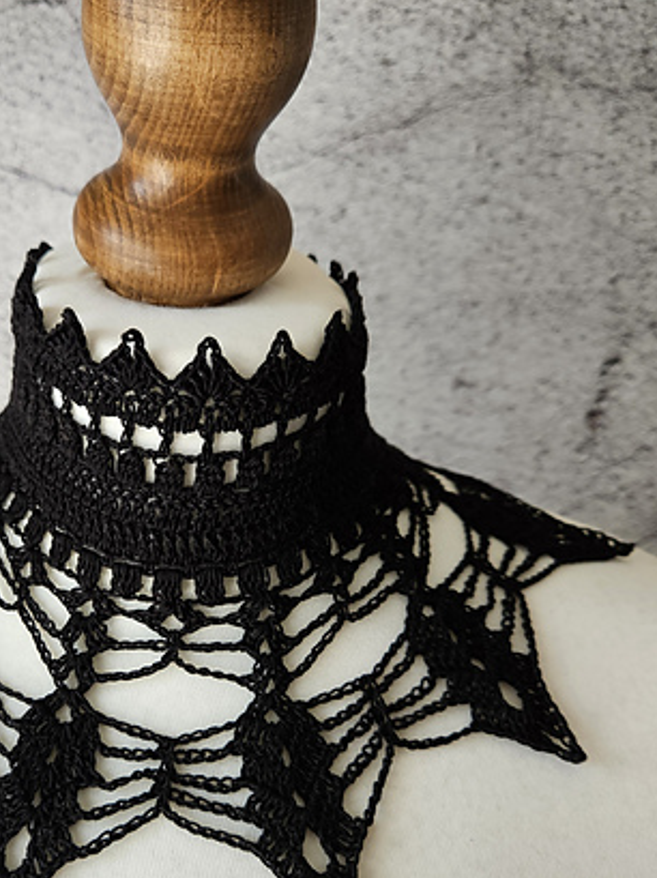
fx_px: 912
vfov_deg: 51.3
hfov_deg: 38.7
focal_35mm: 36
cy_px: 487
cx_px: 171
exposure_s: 1/180
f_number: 1.8
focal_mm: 5.4
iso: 160
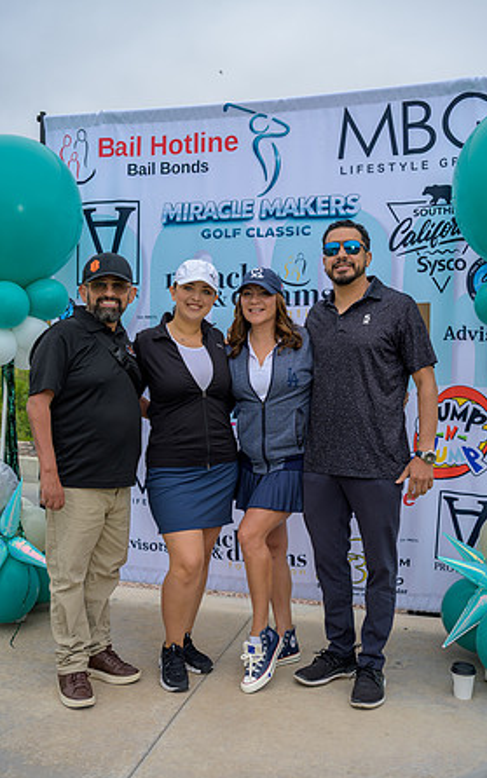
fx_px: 785
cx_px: 246
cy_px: 391
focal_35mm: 37
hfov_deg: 34.5
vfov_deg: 52.7
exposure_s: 1/200
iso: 125
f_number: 4
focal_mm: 36
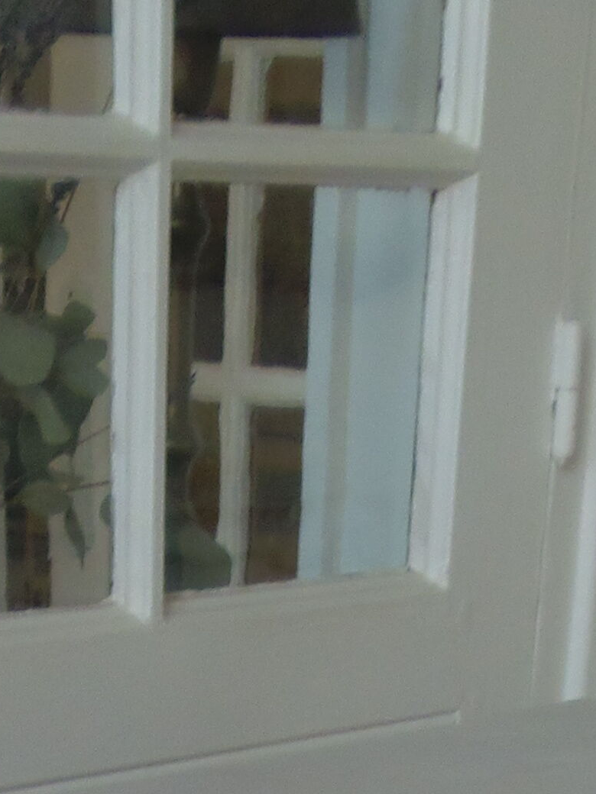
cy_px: 1570
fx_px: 2273
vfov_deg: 15.8
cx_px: 81
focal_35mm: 99
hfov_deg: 14.8
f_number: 2.9
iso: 100
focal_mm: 4.3
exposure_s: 1/30
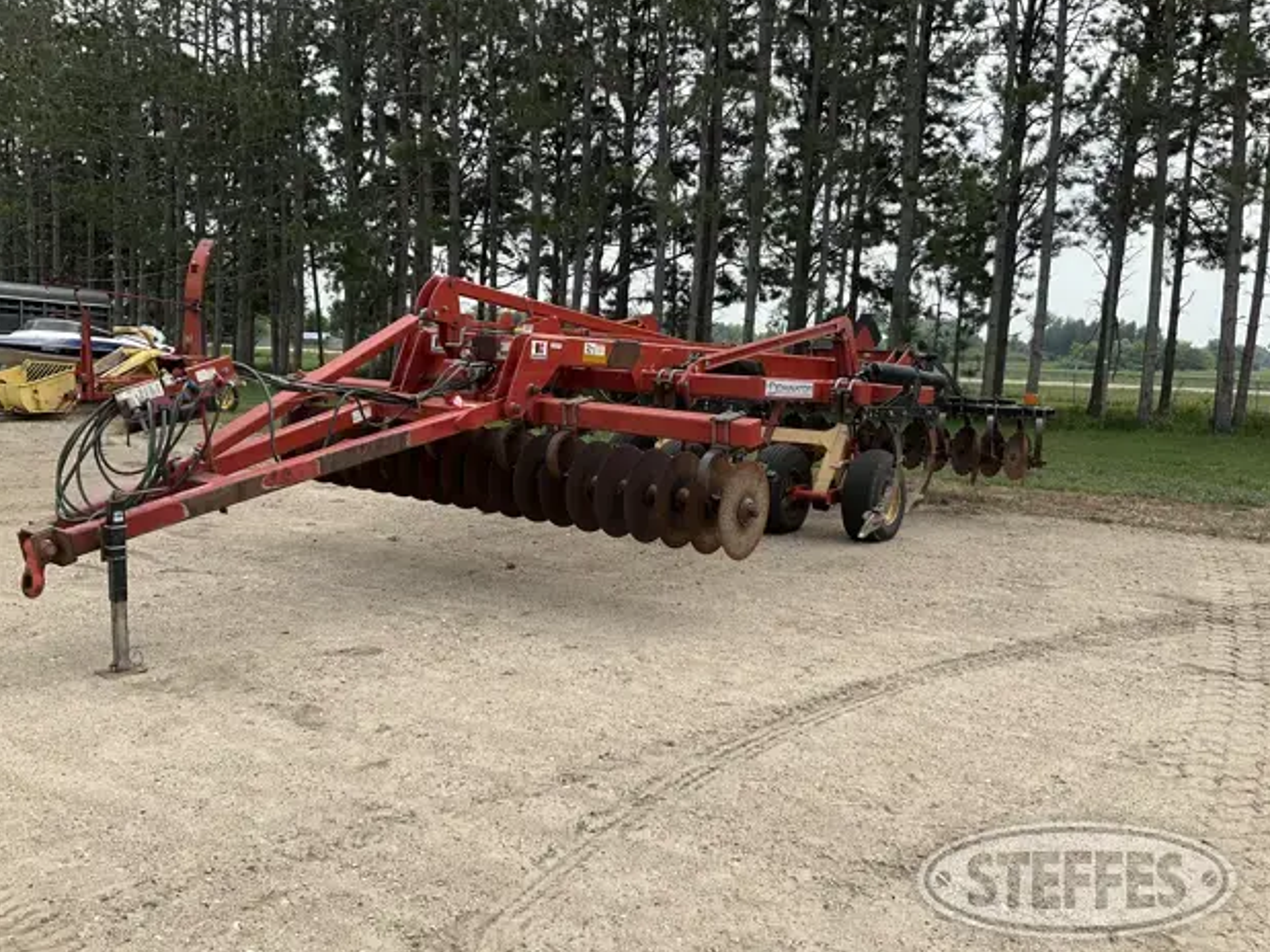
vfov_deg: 46.8
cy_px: 470
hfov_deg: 60.0
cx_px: 624
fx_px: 1100
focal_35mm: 30
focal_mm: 3
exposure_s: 1/1534
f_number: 1.8
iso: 25
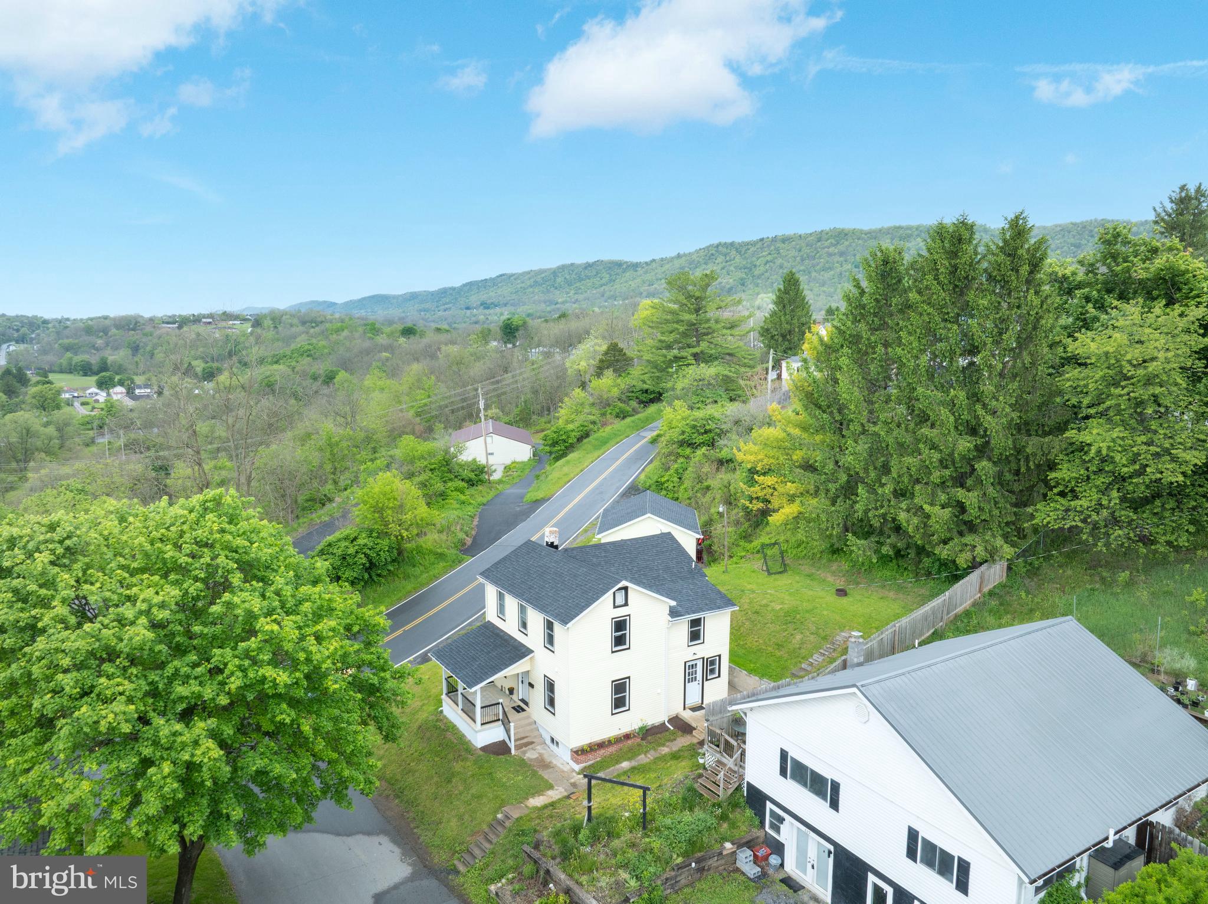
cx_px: 604
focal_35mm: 24
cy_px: 452
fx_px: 837
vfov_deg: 56.8
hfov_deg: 71.6
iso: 100
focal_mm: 12.29
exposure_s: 1/30
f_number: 7.1
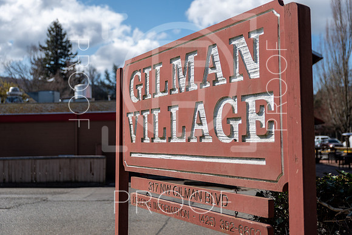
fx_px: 396
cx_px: 176
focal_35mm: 41
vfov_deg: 33.0
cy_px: 118
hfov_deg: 47.9
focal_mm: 40
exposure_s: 1/1600
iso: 100
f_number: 3.5
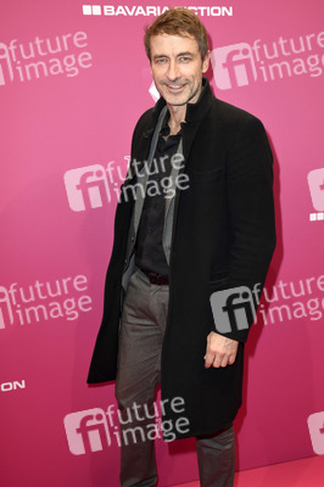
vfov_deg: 43.6
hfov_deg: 29.8
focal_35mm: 45
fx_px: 609
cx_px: 162
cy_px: 244
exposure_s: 1/160
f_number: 6.3
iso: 500
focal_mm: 30
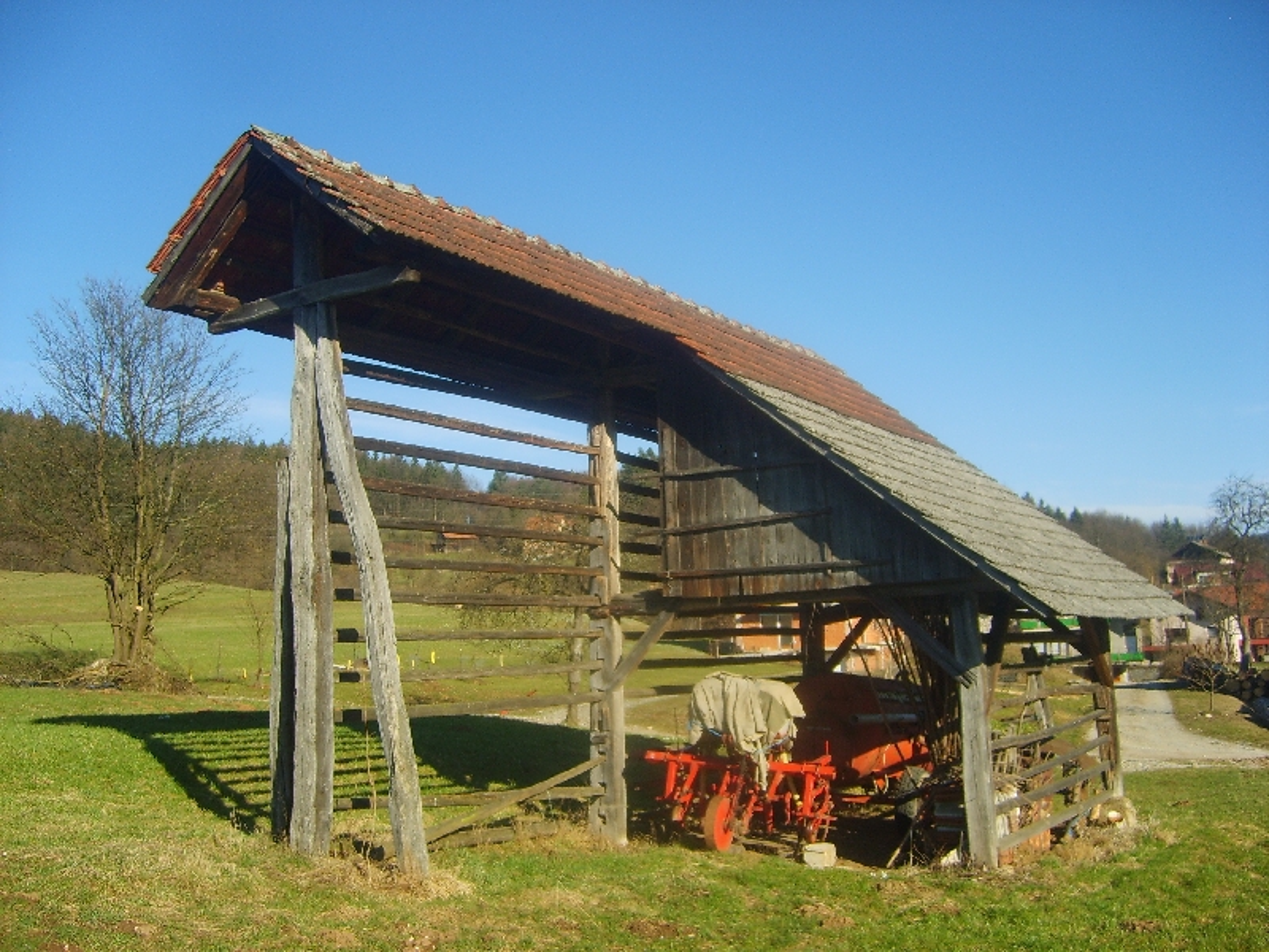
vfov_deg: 40.7
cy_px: 476
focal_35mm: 35
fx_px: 1283
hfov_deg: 52.6
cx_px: 634
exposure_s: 1/750
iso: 50
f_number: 2.8
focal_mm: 5.8
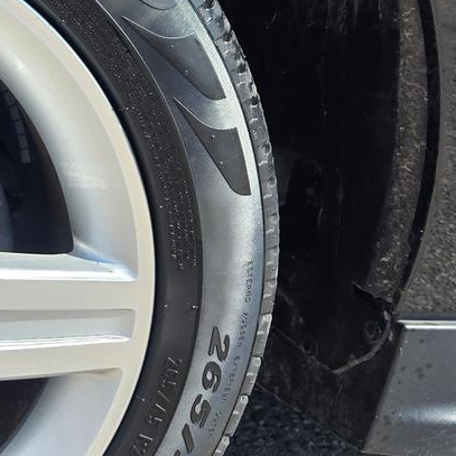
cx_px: -238
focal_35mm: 64
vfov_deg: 26.8
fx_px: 954
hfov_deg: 22.0
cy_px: 187
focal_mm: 6.3
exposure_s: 1/3264
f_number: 1.7
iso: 80
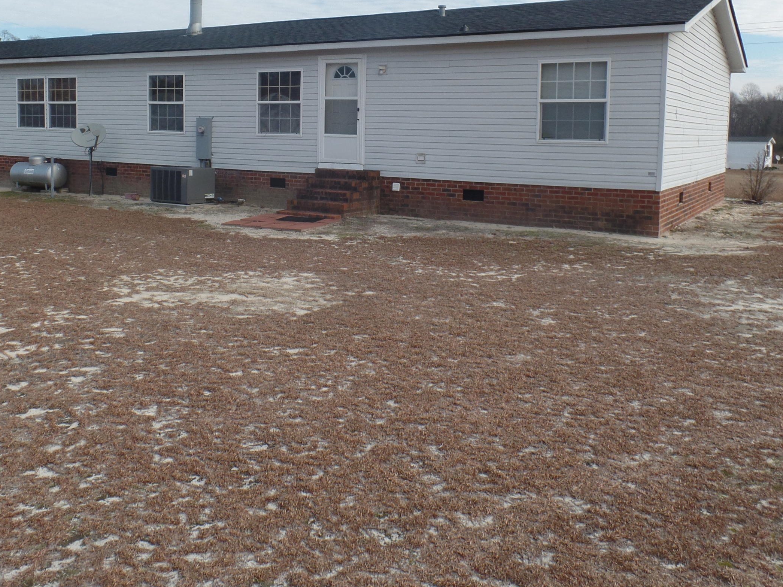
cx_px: 356
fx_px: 746
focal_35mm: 33
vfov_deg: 42.3
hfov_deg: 55.3
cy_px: 186
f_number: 3.5
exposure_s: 1/750
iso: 80
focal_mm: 4.1
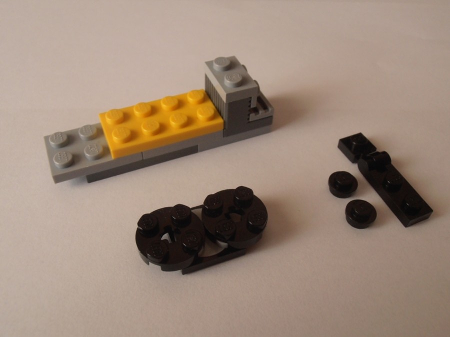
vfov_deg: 38.7
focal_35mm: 37
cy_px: 168
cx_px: 225
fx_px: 481
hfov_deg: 50.1
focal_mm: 6.61
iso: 125
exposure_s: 1/20
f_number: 3.9
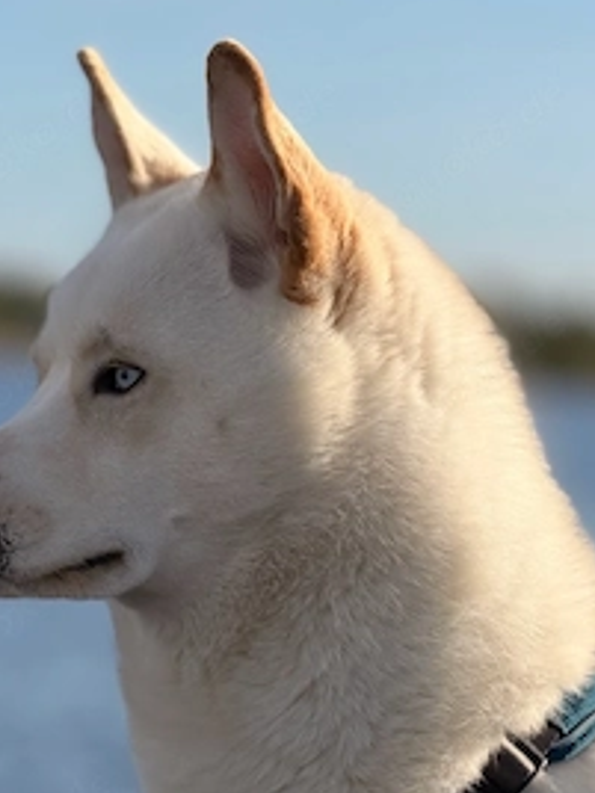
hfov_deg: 10.0
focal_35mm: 149
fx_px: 3415
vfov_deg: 13.3
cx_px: 317
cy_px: 408
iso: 25
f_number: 2.8
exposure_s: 1/638
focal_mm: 16.89
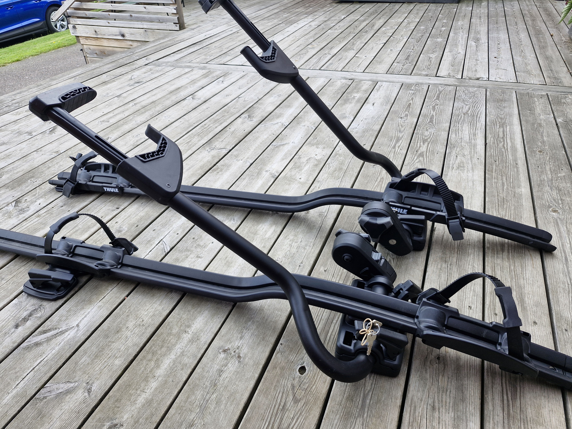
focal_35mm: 23
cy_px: 214
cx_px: 286
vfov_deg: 58.9
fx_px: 380
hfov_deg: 73.9
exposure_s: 1/299
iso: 50
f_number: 1.8
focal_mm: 5.54
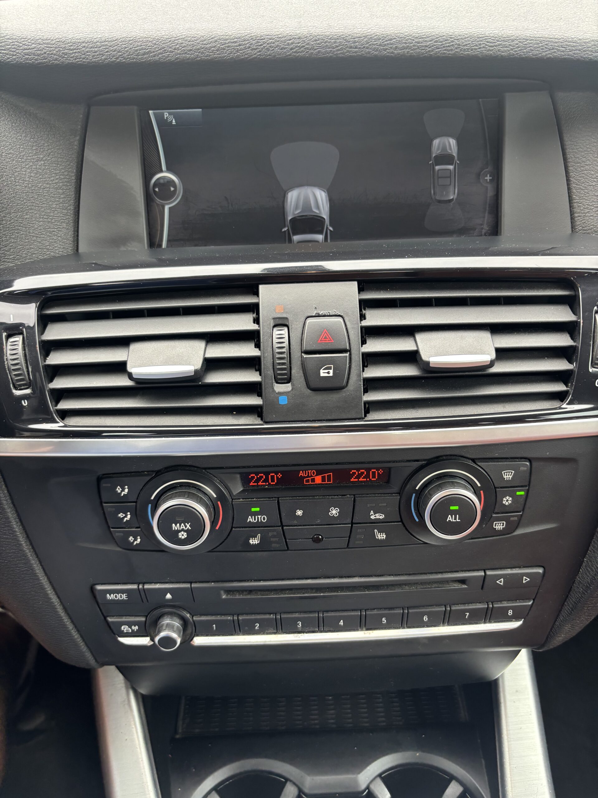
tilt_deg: -37.5
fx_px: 599
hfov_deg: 53.1
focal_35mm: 26
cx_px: 299
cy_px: 399
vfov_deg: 67.3
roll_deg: +1.9
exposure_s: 1/121
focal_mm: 5.96
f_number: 1.6
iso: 125
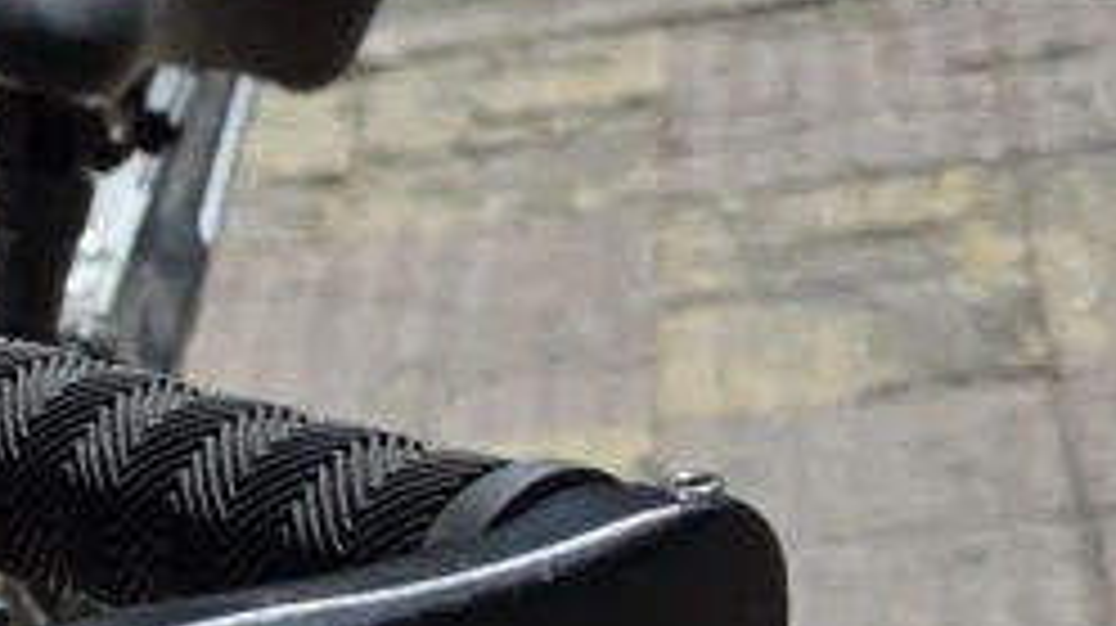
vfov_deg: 8.1
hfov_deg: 14.7
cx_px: -423
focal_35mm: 138
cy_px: 1497
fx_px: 4080
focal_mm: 6.3
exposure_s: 1/7626
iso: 80
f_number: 1.7
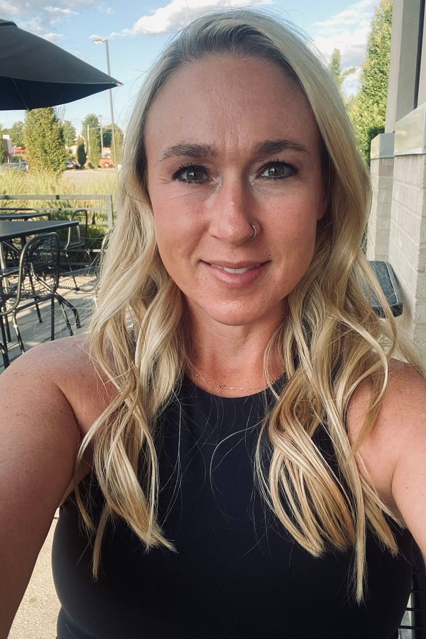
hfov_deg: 41.1
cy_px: 320
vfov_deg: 58.7
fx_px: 568
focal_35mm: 32
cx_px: 231
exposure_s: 1/122
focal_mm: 2.71
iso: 40
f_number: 2.2
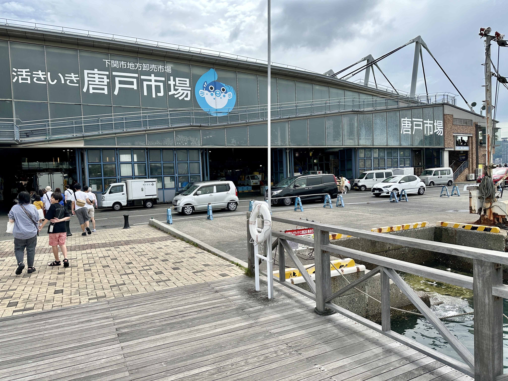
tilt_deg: -3.1
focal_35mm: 24
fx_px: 352
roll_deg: +2.8
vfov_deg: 56.8
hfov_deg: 71.6
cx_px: 254
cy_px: 190
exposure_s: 1/3717
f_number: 1.78
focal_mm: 6.86
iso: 80
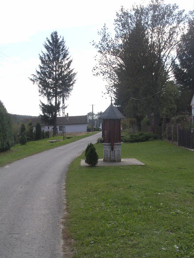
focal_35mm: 43
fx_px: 321
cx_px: 97
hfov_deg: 33.6
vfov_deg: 43.9
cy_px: 129
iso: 100
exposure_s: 1/171
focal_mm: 6.6
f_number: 5.9
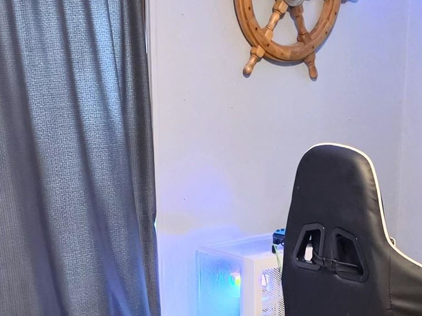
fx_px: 1146
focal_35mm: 94
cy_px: 455
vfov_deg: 14.8
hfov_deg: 20.7
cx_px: 330
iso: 800
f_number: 1.4
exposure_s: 1/60
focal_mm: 6.5
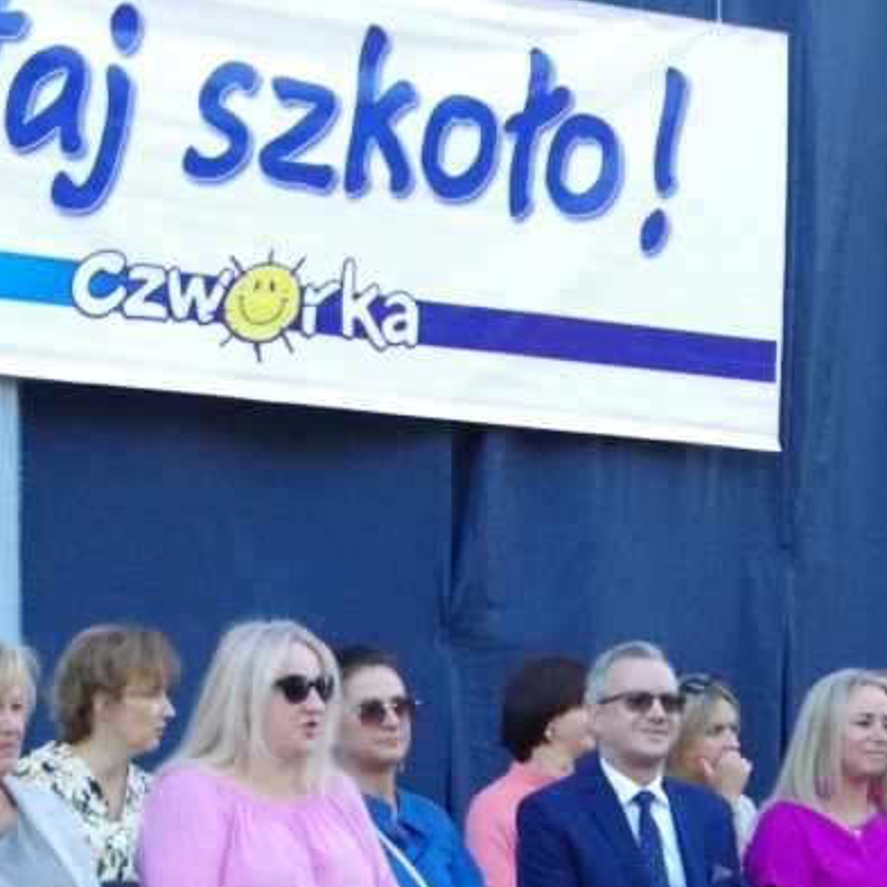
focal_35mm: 140
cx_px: 424
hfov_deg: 12.5
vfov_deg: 12.4
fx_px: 4059
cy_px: 755
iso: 1600
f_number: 8
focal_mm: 24
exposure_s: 1/250
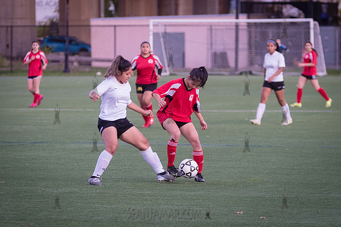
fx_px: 2434
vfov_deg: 5.4
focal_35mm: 257
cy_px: 113
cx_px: 200
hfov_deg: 8.0
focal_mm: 155
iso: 2000
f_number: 4
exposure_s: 1/640
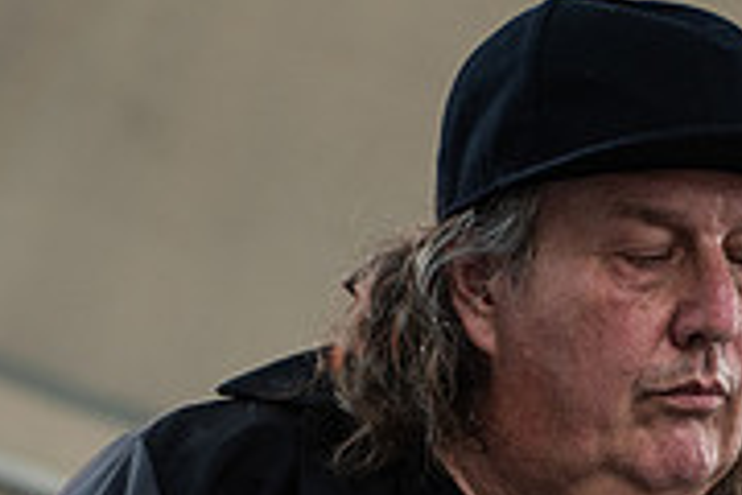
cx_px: 743
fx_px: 6739
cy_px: 693
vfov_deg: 4.2
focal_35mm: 327
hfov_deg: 6.3
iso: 400
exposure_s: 1/320
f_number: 4
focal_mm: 95
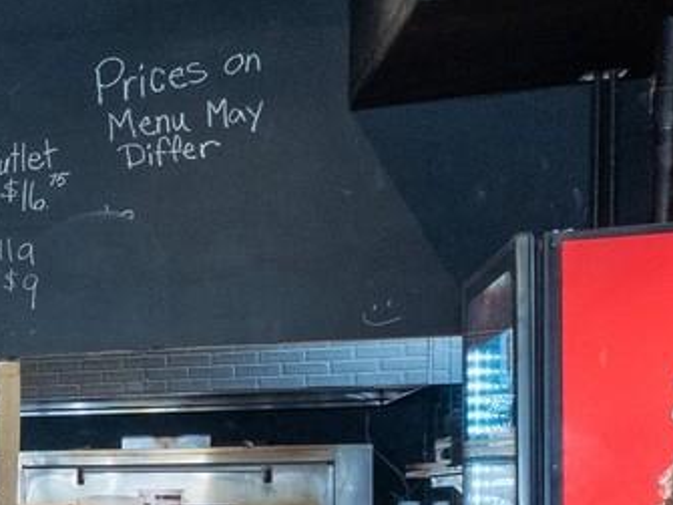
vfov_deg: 18.5
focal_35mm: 78
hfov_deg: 16.5
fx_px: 1516
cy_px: 491
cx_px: -783
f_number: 8
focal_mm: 11
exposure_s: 1/8
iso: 640
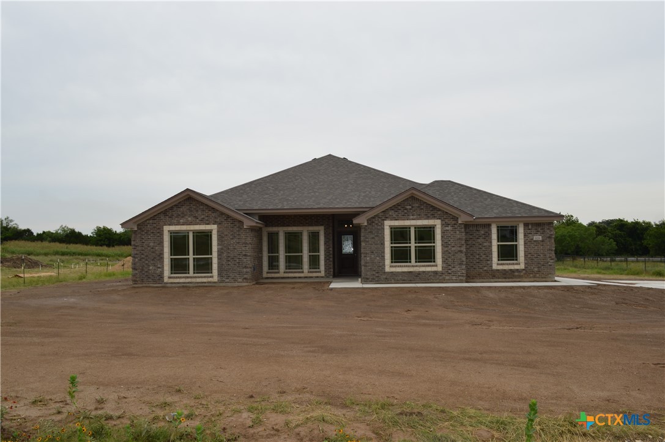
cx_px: 332
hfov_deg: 62.0
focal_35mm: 30
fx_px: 553
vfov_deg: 43.5
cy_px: 221
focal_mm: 20
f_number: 9
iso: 100
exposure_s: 1/200
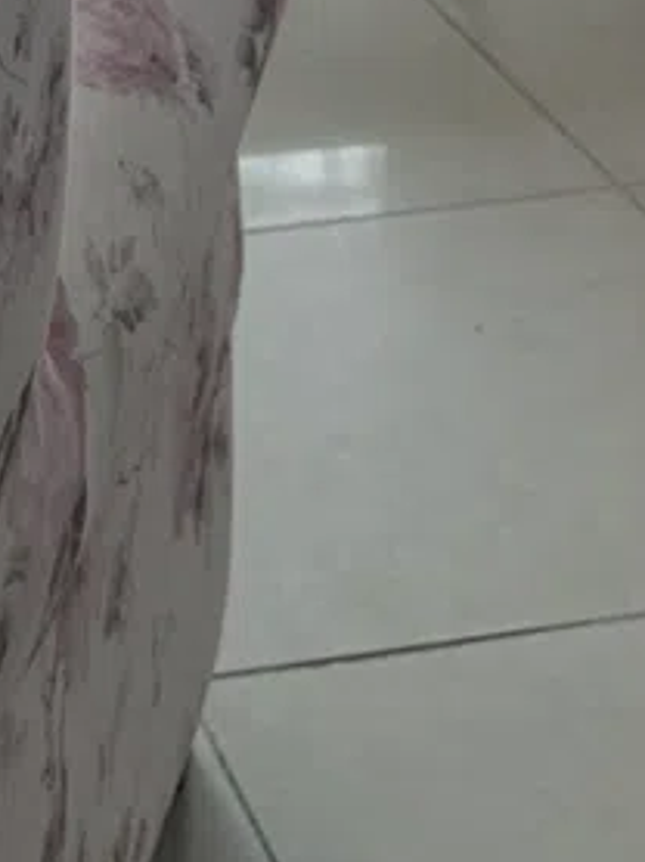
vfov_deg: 15.3
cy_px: -464
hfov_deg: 11.9
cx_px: -369
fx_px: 2936
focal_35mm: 118
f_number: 1.78
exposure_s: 1/121
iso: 64
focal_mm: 6.86
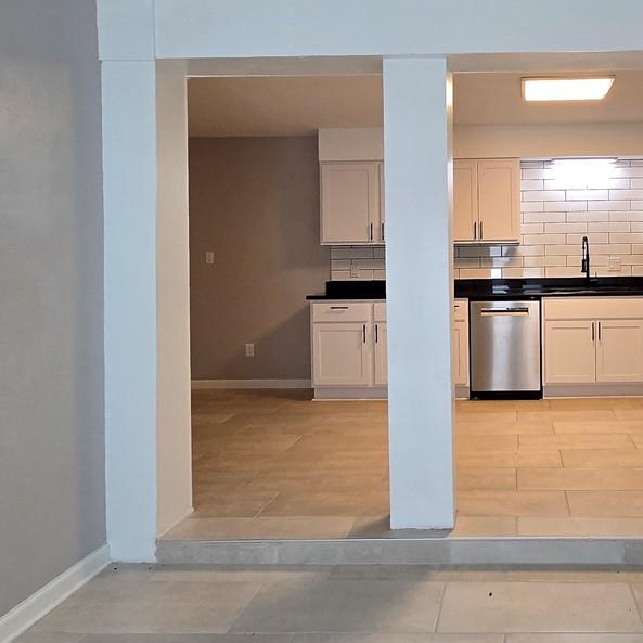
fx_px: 651
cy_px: 261
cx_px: 494
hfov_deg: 50.0
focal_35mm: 31
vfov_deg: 52.2
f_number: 2.2
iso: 100
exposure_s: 1/60
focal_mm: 1.7
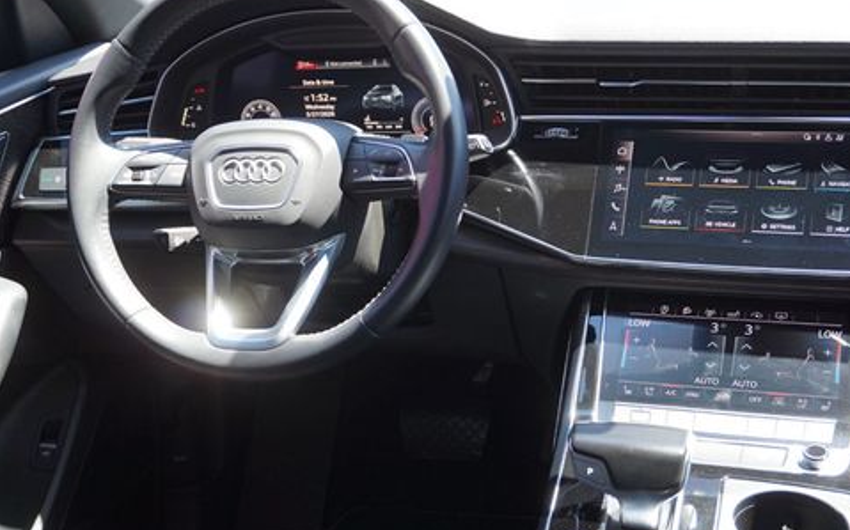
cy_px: 305
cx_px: 422
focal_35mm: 49
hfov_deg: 41.1
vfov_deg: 26.3
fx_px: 1135
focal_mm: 24
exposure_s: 1/60
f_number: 4.5
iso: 160
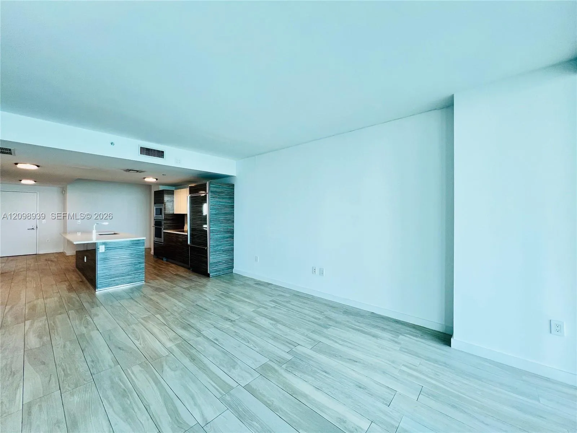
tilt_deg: -0.2
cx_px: 288
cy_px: 216
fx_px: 217
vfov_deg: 89.9
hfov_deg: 106.2
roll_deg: -0.2
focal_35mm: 13
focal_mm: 1.57
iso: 125
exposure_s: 1/120
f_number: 1.8
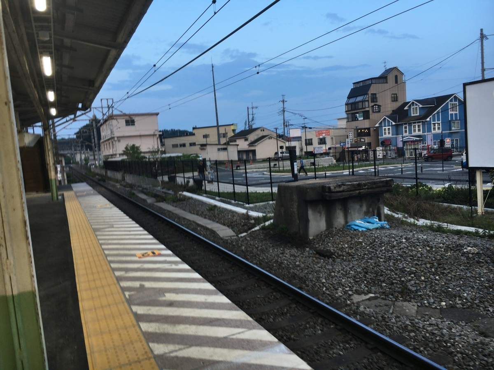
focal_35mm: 29
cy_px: 185
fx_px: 414
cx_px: 247
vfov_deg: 48.2
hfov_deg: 61.7
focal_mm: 4.15
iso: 25
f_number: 2.2
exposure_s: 1/30
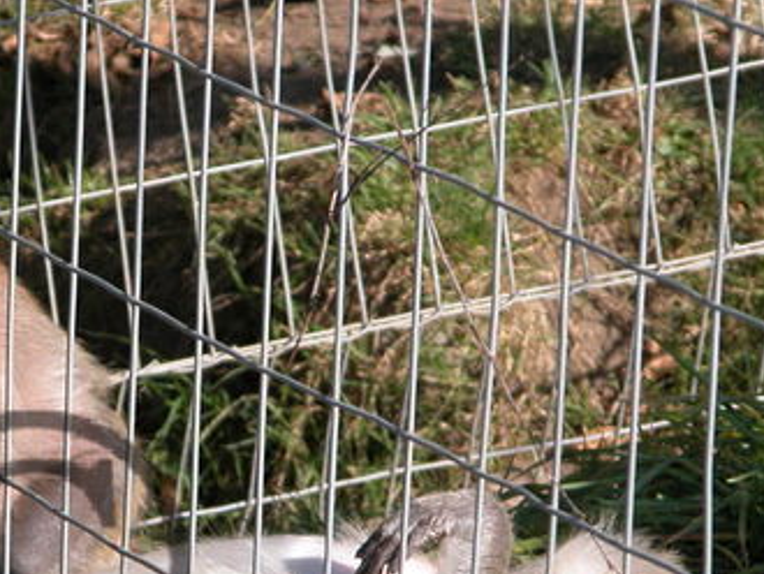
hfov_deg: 4.3
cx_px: 32
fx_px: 10226
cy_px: 562
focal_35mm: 463
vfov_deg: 3.2
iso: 100
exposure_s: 1/258
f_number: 5.1
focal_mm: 48.5
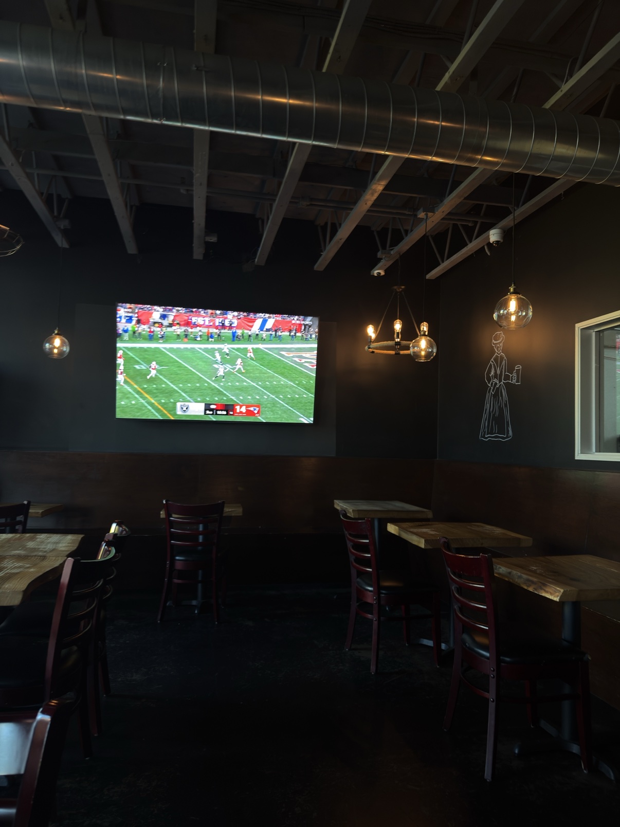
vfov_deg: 71.6
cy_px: 414
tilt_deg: +4.1
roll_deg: -1.7
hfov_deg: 56.8
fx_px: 573
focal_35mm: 24
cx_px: 310
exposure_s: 1/60
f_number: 1.78
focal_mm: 6.76
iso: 200
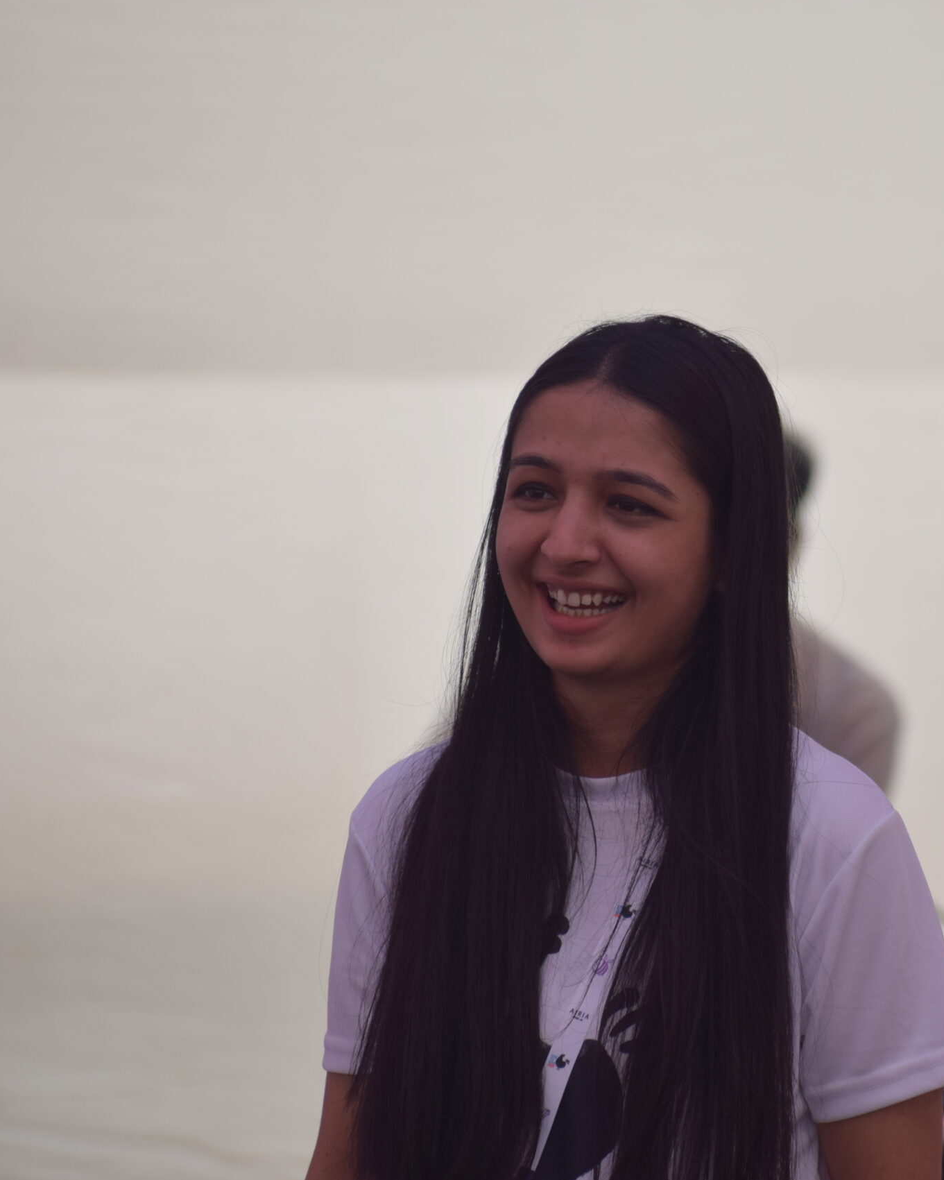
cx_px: 730
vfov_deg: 4.2
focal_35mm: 466
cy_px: 589
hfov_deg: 3.3
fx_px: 16273
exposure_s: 1/800
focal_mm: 220
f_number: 5.6
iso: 200
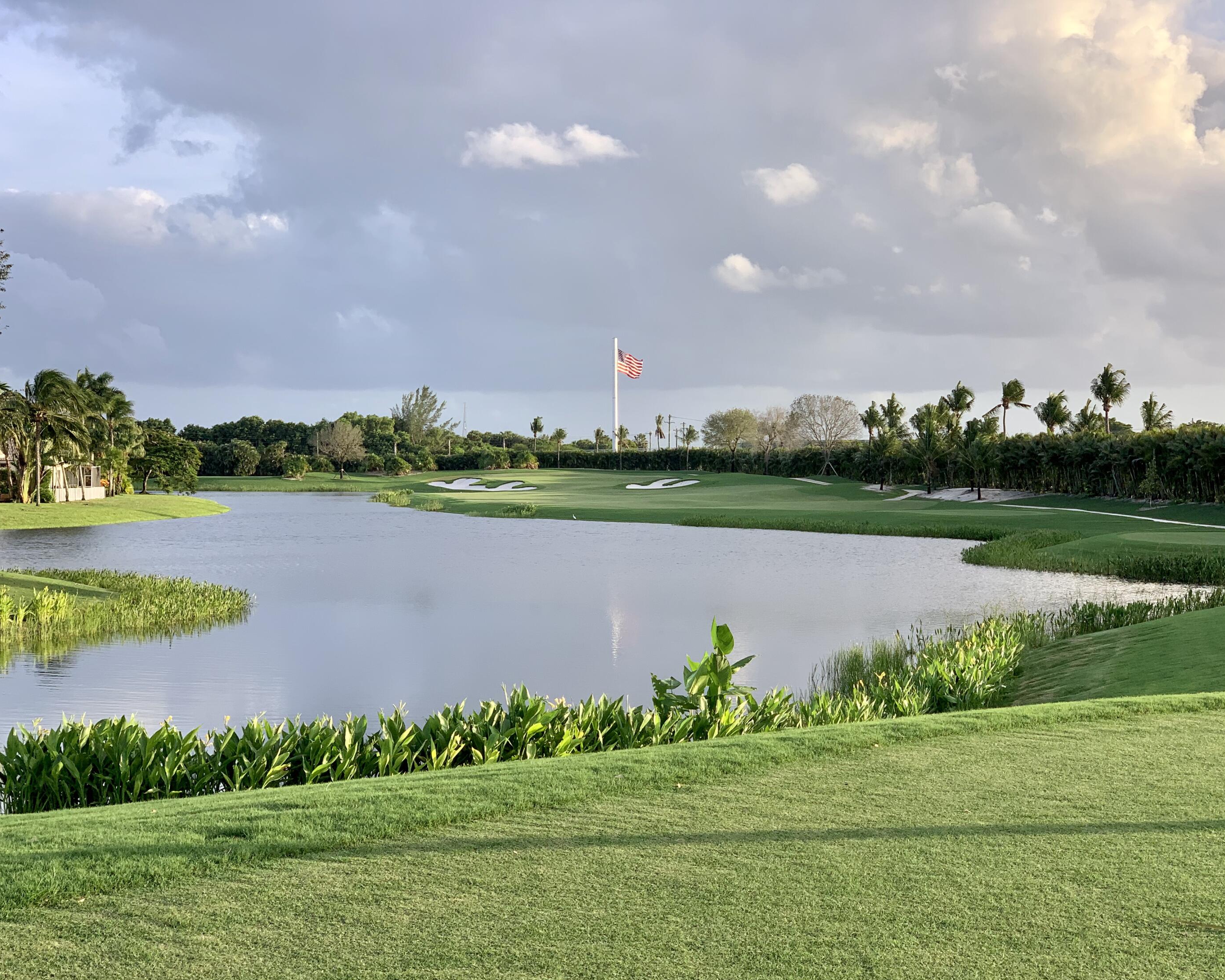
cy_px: 497
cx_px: 641
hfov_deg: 34.1
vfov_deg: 27.6
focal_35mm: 55
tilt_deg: -1.2
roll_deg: +0.5
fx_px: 1994
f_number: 2.4
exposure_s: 1/384
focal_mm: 6
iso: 16
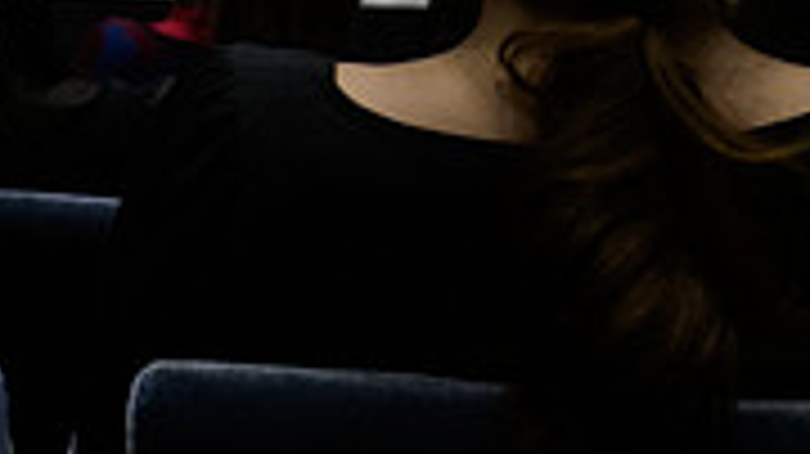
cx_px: -45
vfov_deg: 10.2
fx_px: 2533
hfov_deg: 17.6
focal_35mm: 118
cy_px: 106
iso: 2000
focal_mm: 35
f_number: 4
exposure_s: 1/200
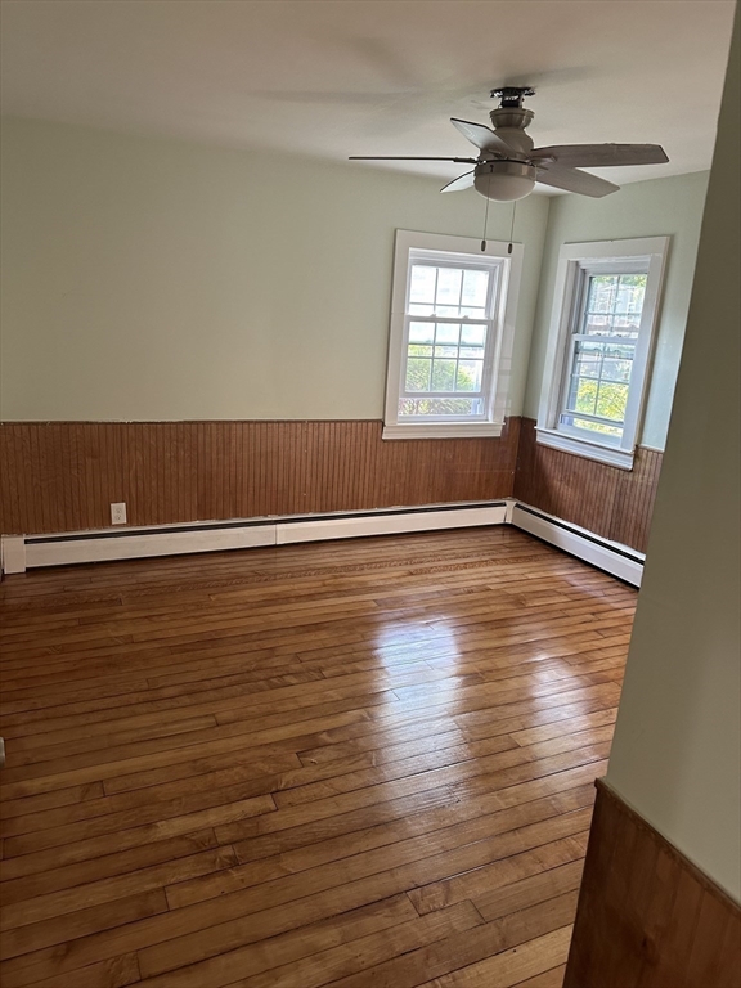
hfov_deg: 56.8
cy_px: 494
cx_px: 370
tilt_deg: -13.3
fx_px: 685
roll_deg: -3.1
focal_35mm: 24
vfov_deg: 71.6
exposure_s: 1/60
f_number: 1.78
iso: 250
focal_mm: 6.86
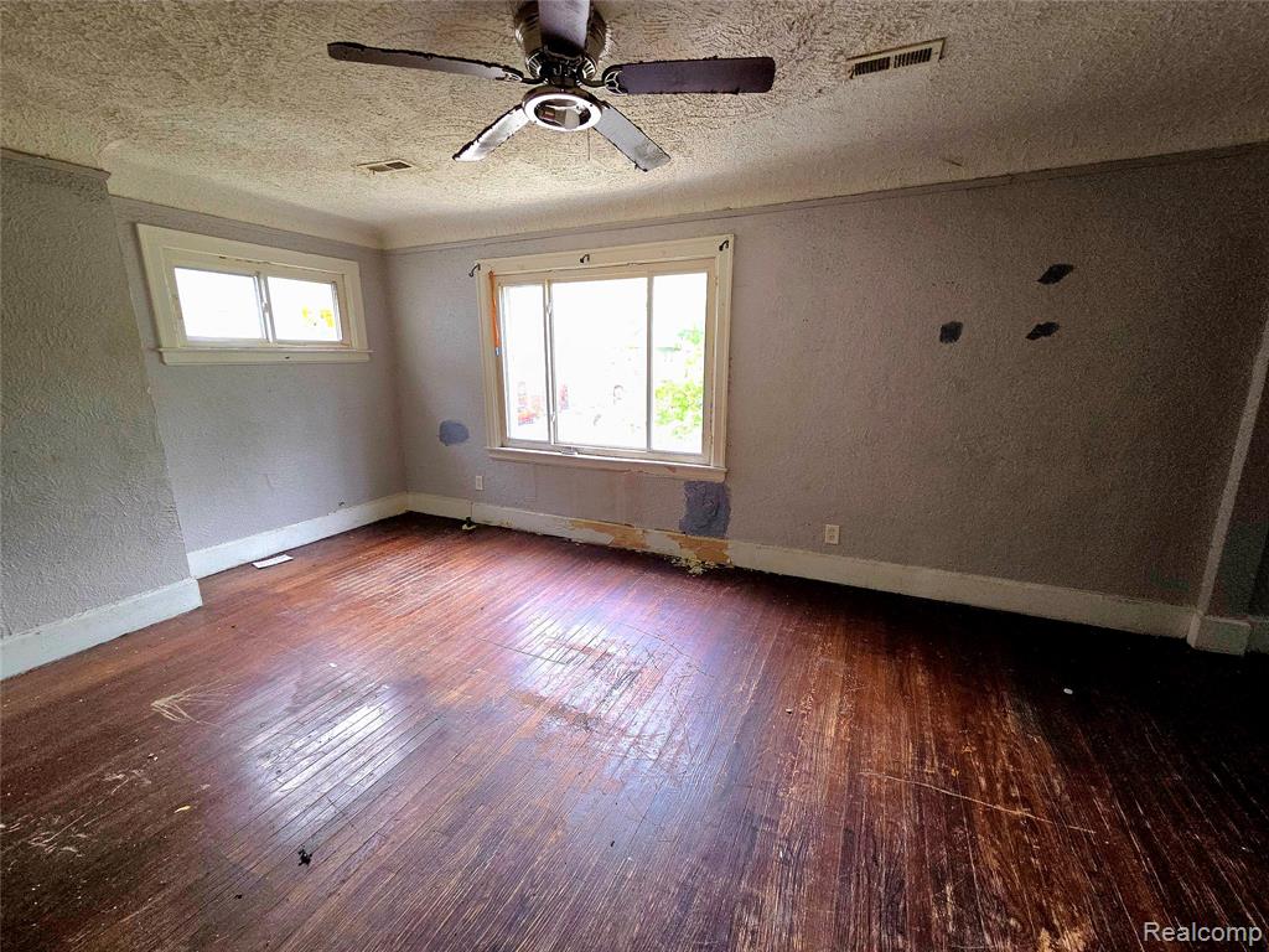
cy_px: 476
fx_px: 477
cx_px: 634
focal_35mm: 13
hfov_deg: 106.2
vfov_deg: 89.9
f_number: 2.2
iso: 100
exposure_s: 1/40
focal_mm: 2.2
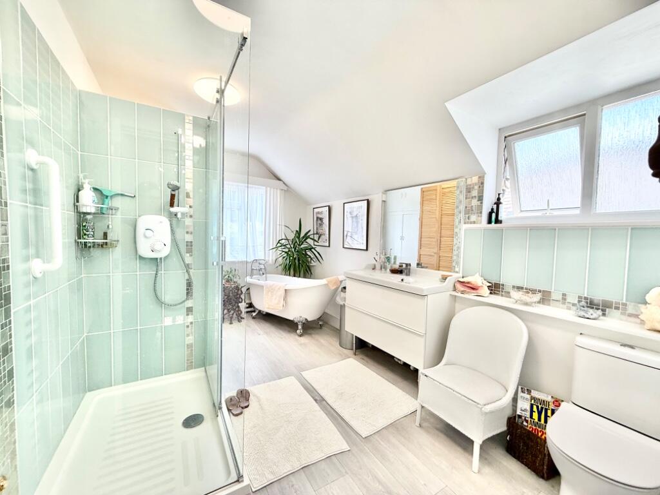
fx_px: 267
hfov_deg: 102.1
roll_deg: -1.3
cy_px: 248
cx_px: 330
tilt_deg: -2.1
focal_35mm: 14
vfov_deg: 85.7
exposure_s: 1/137
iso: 64
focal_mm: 2.22
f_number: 2.2
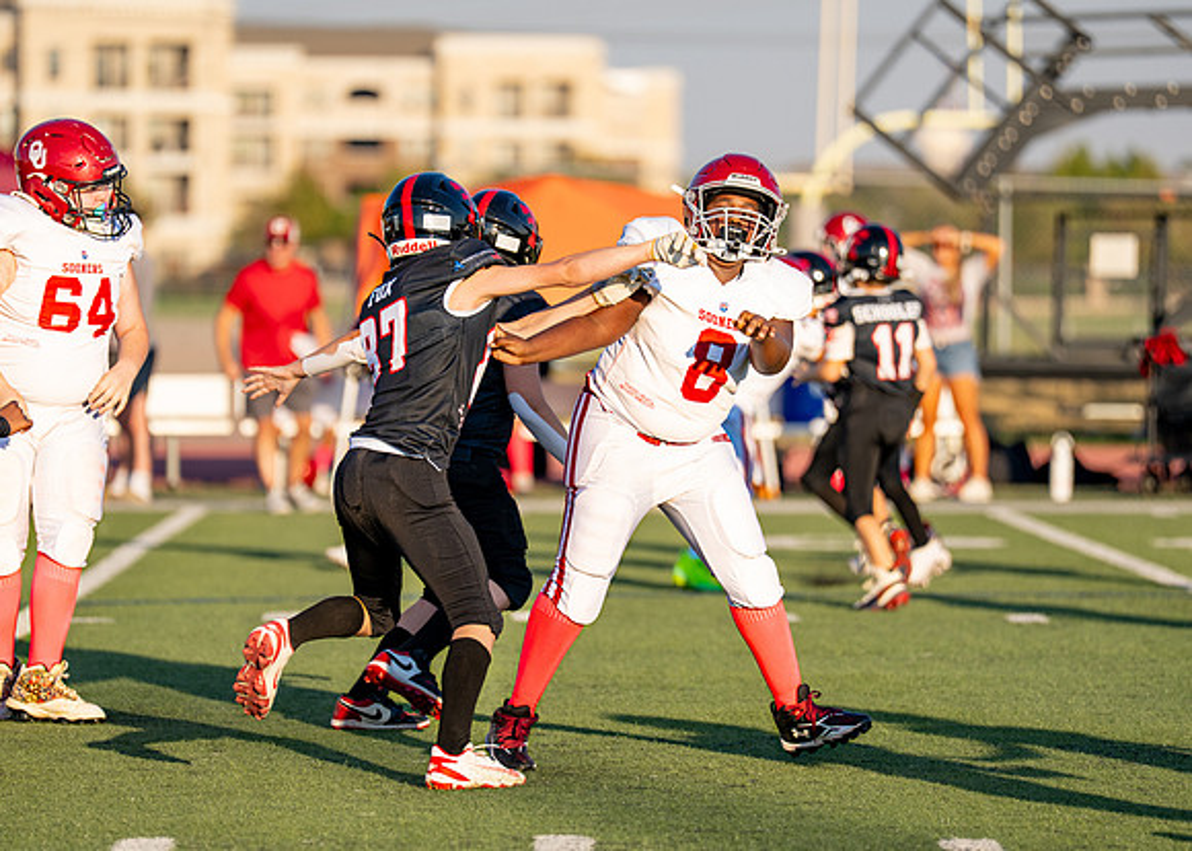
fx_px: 8903
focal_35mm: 263
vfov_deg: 5.5
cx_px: 521
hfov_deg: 7.7
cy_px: 433
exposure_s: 1/1250
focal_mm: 200
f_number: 2.8
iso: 100
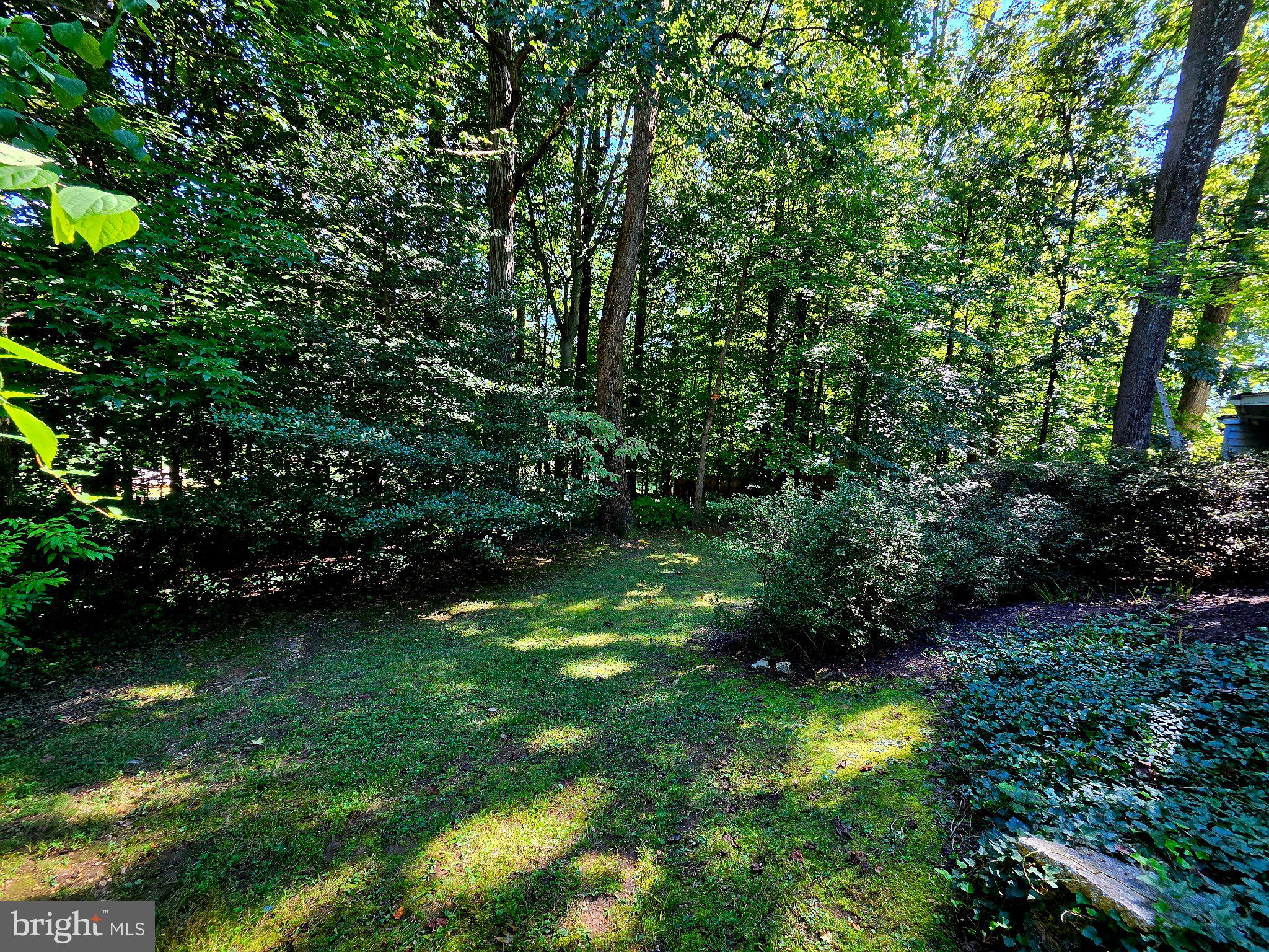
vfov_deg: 89.9
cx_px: 634
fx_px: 477
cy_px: 476
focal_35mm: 13
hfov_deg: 106.2
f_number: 2.2
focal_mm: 2.2
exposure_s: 1/120
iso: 80
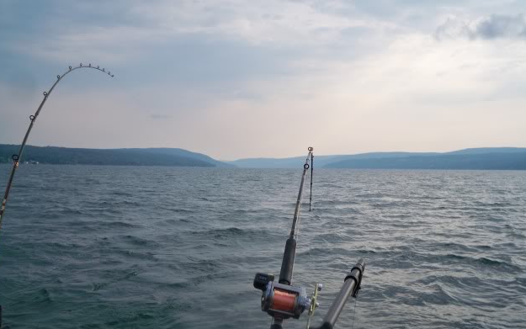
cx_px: 261
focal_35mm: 38
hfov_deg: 51.5
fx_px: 545
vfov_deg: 33.6
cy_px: 162
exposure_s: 1/640
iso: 80
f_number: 4.7
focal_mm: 6.3
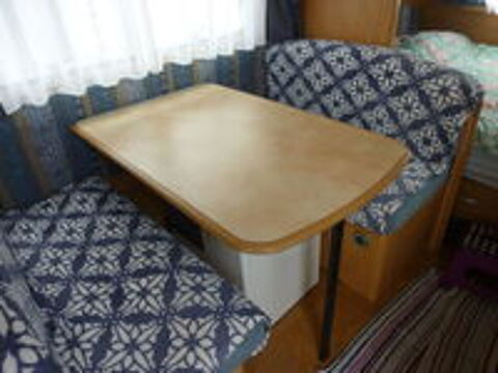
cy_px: 186
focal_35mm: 25
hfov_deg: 69.4
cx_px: 249
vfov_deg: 54.9
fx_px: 360
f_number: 3.3
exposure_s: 1/40
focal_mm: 4.5
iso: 80
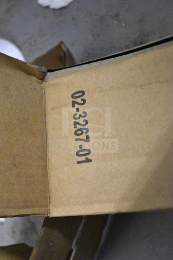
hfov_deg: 22.6
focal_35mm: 60
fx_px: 432
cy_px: 130
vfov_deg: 33.4
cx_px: 86
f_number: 5
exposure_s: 1/60
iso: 14400
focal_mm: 40
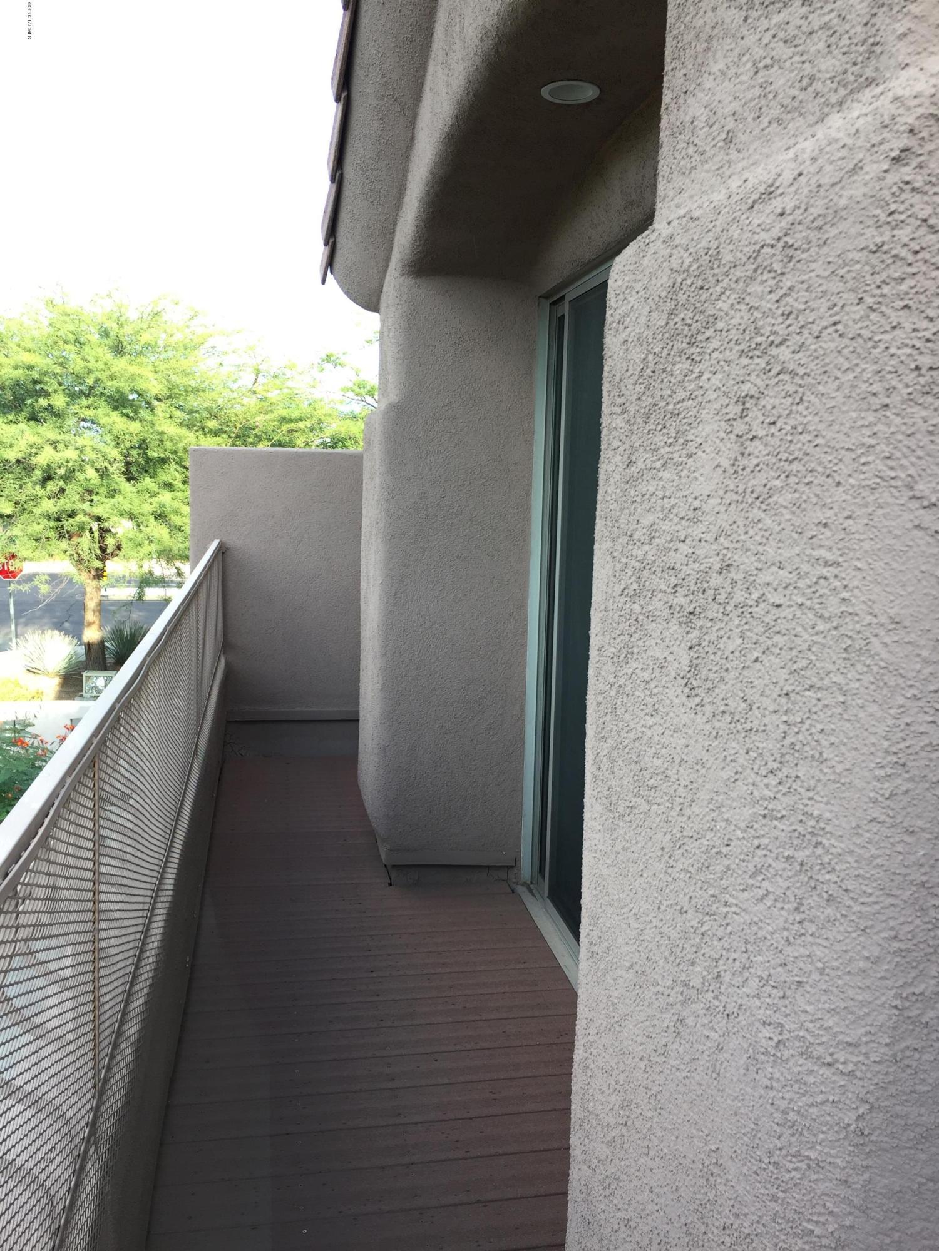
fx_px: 1049
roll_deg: -1.2
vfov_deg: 61.7
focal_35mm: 29
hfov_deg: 48.2
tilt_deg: -7.8
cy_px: 626
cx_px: 470
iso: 32
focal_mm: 4.15
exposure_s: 1/132
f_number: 2.2
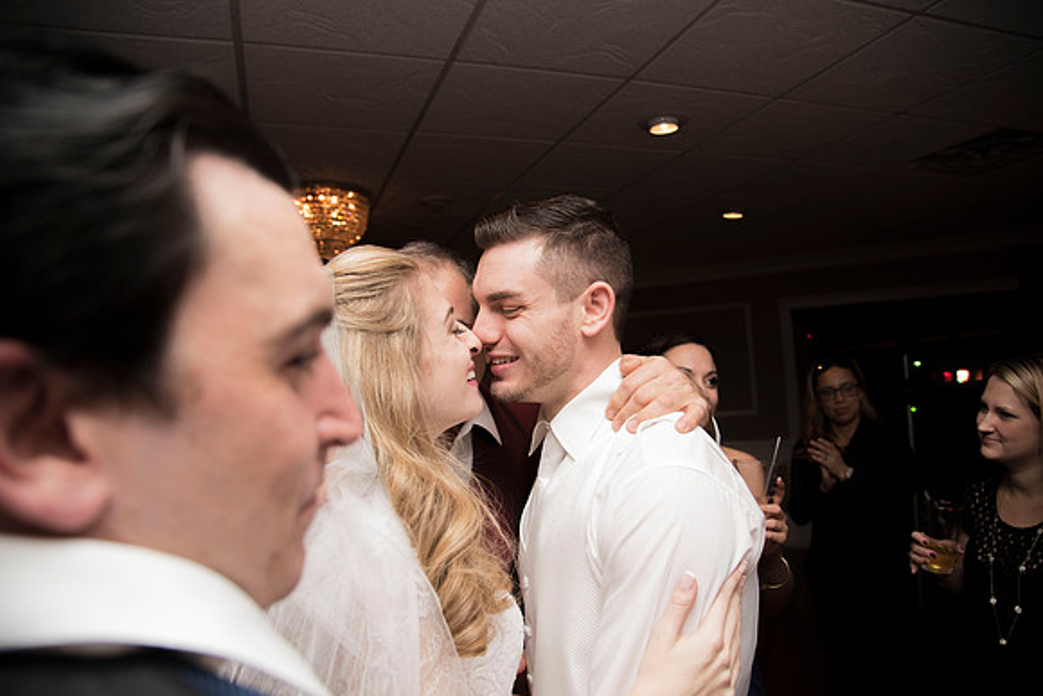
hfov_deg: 73.7
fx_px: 695
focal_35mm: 24
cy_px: 348
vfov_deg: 53.2
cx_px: 522
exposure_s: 1/200
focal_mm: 24
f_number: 4
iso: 2000
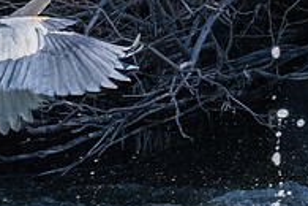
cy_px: 32
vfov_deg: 0.5
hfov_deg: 0.7
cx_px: 287
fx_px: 23688
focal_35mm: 2769
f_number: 13
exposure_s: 1/1600
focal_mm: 530
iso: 2500
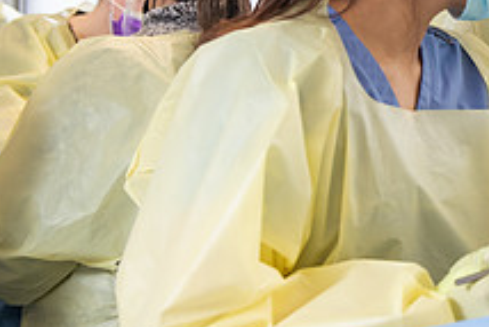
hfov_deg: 18.4
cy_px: 33
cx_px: 644
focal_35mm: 103
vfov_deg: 13.2
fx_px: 1400
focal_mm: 38
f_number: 4
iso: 500
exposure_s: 1/200
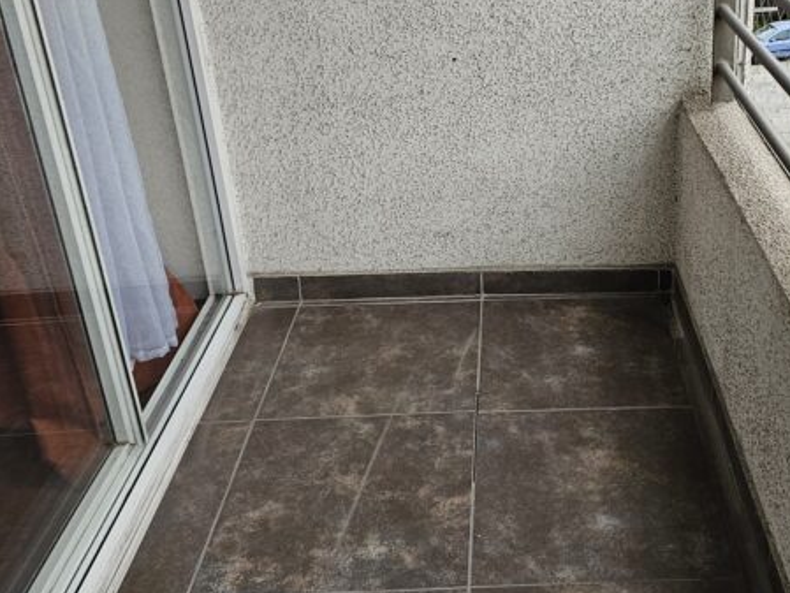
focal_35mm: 41
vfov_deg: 34.6
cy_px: 169
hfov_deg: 44.7
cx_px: 560
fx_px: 936
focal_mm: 6.3
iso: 25
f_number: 1.7
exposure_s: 1/190
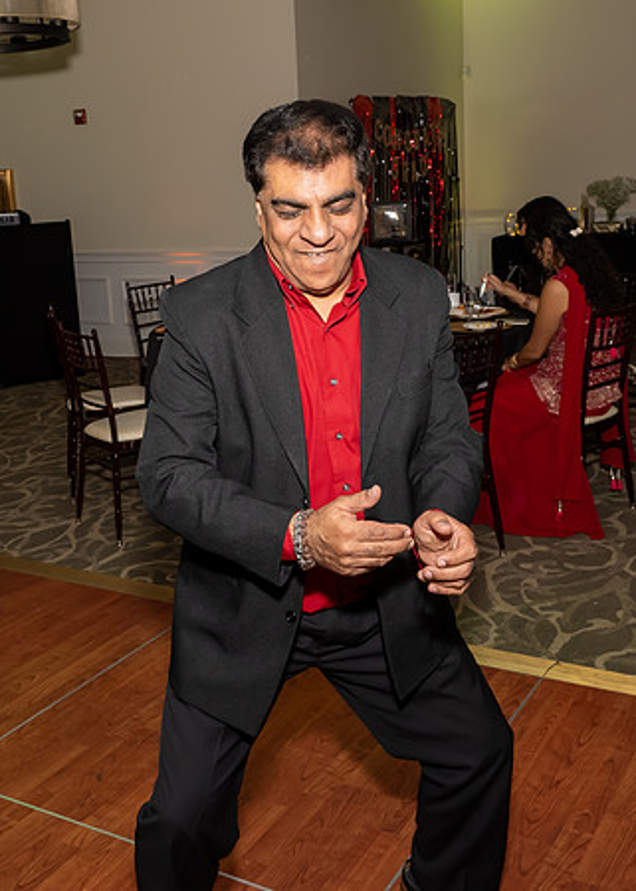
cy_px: 400
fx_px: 1024
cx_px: 239
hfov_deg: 34.3
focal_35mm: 40
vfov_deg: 47.0
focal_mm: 17
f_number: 8
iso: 640
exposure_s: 1/250
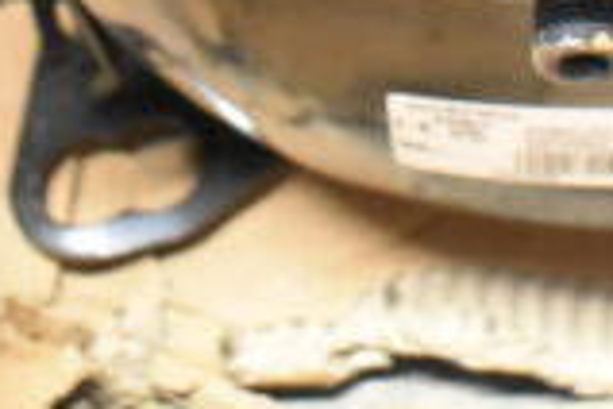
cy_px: -368
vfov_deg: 10.1
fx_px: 2162
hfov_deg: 16.0
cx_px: 517
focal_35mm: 127
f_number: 3.8
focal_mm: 22
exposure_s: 1/30
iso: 6400
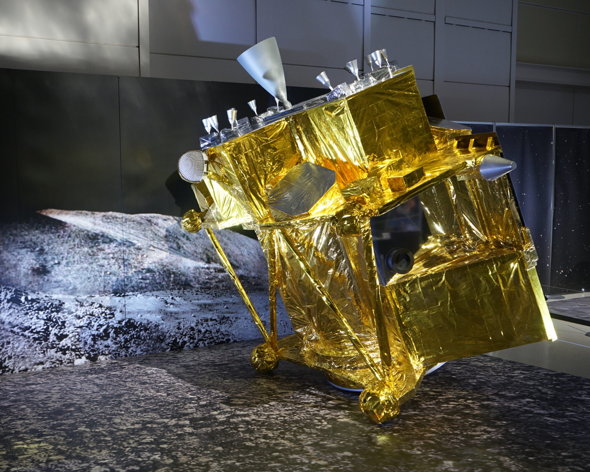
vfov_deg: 42.2
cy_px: 236
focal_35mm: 35
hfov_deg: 51.4
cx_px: 262
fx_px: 611
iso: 1000
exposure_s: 1/30
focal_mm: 31
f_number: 7.1
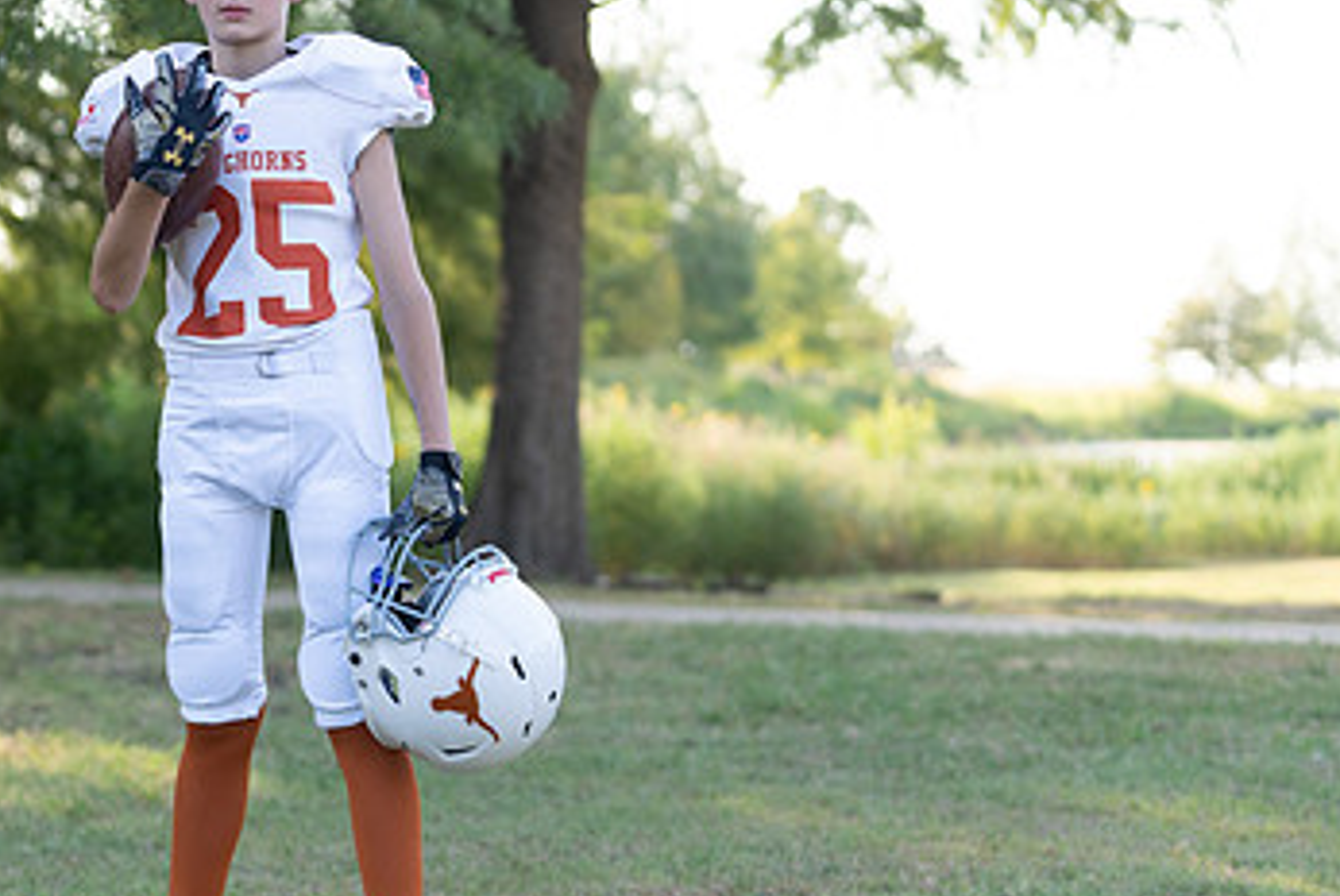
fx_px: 4359
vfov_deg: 11.7
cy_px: 434
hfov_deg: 17.4
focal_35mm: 117
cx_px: 309
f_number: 2.8
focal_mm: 70
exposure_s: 1/400
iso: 250
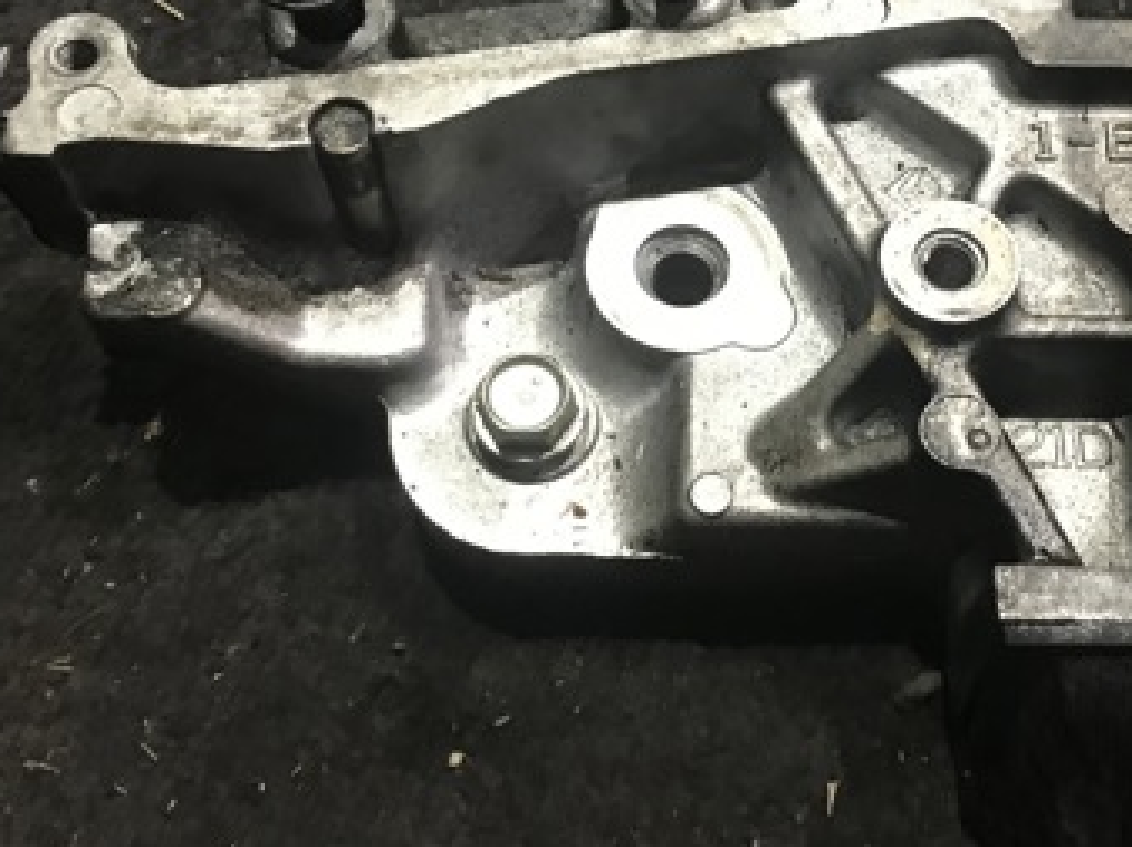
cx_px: 747
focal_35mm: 53
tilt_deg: -72.6
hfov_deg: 35.9
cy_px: 367
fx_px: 1732
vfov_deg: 27.5
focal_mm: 3.99
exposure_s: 1/11
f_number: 1.8
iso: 100
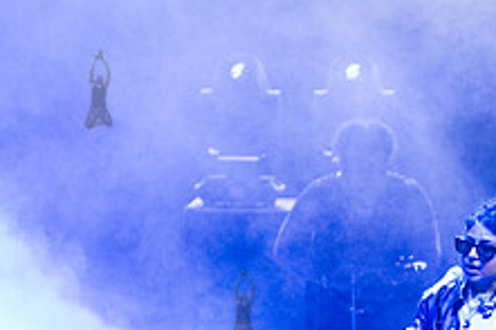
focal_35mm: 626
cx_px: 542
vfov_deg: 2.2
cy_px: 389
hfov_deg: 3.3
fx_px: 8618
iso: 5000
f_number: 3.5
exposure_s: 1/320
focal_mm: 200
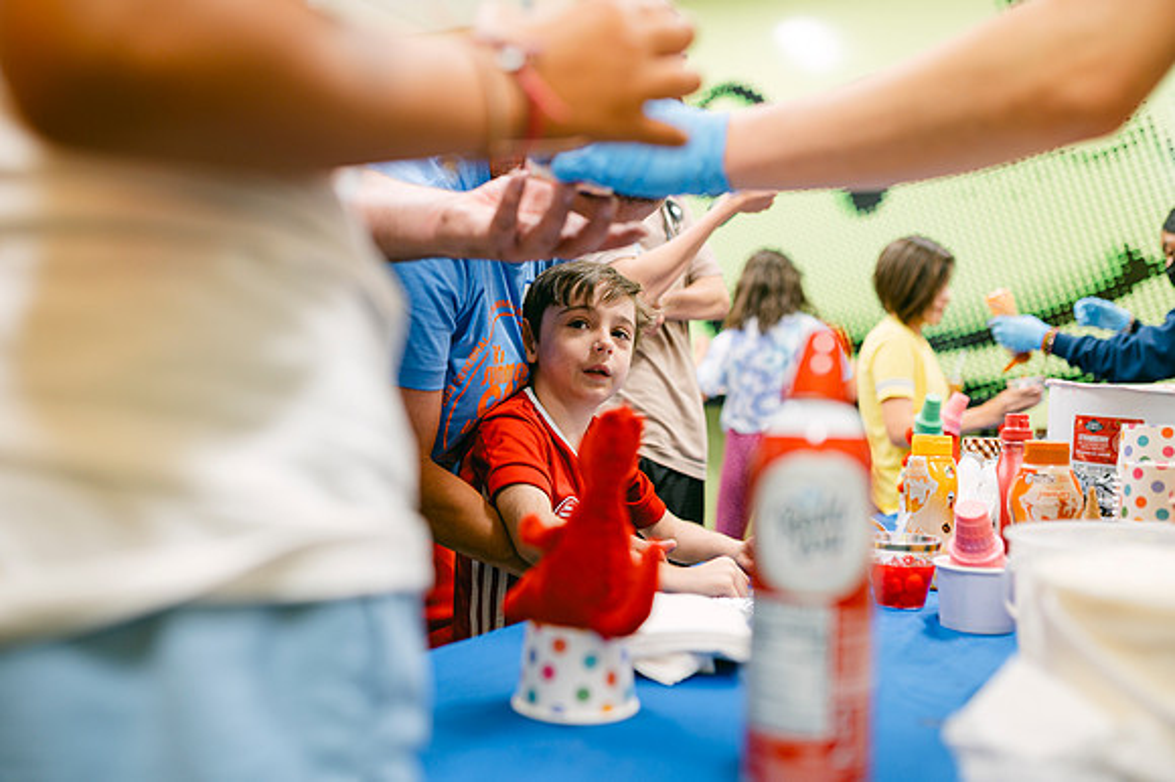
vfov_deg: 37.8
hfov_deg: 54.5
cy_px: 391
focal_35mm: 35
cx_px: 588
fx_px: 1142
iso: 360
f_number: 2
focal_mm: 35
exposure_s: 1/125
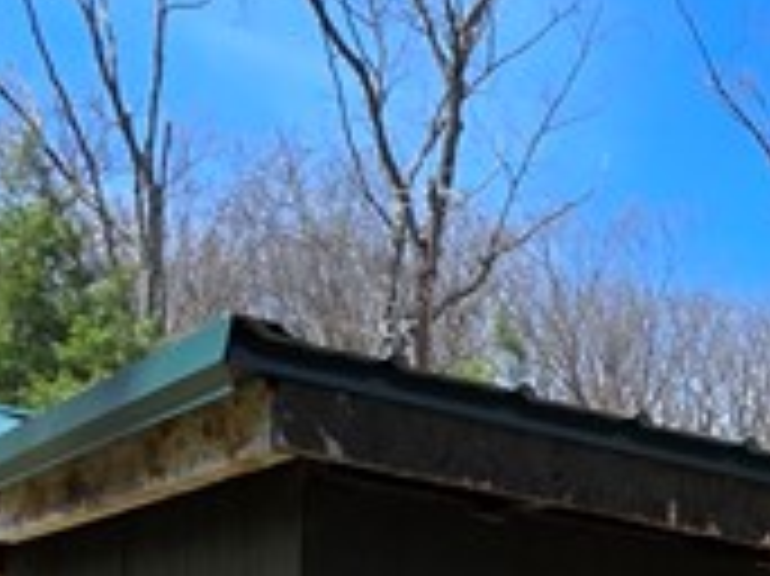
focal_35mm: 78
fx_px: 1734
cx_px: 865
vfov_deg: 16.8
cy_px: 909
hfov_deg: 23.4
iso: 40
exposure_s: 1/934
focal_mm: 2.2
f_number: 1.9
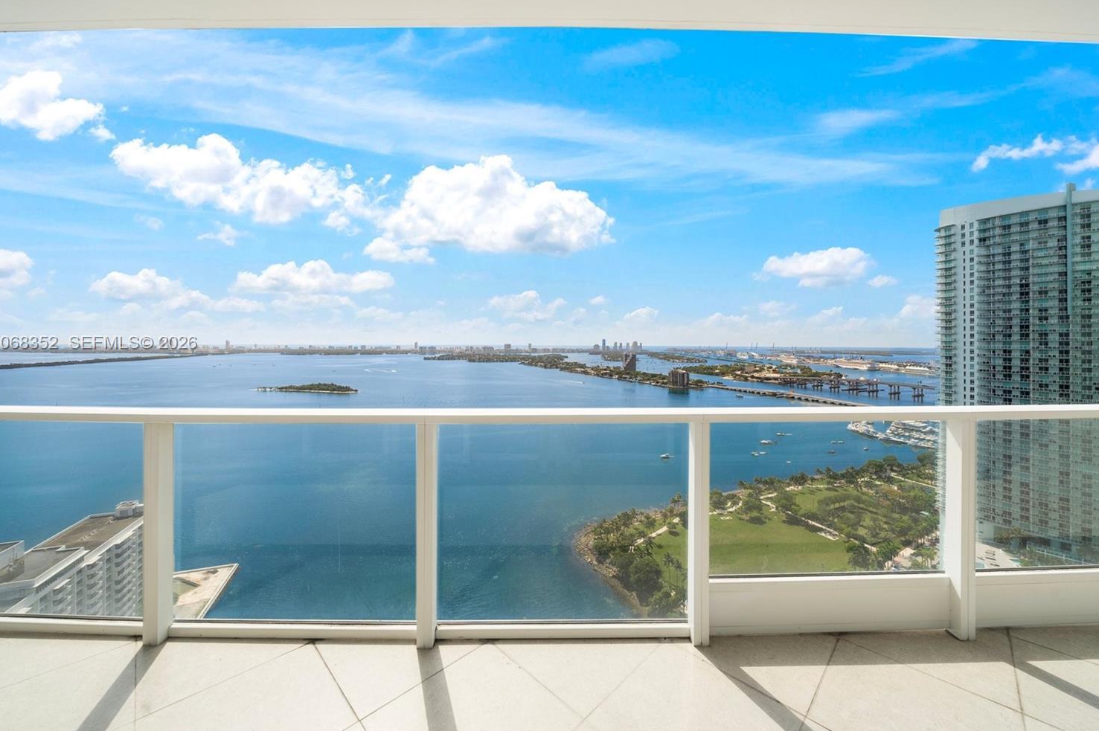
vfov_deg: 85.3
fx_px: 397
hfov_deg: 108.3
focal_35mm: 13
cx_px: 560
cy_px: 344
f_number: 8
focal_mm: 12
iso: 100
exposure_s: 1/640
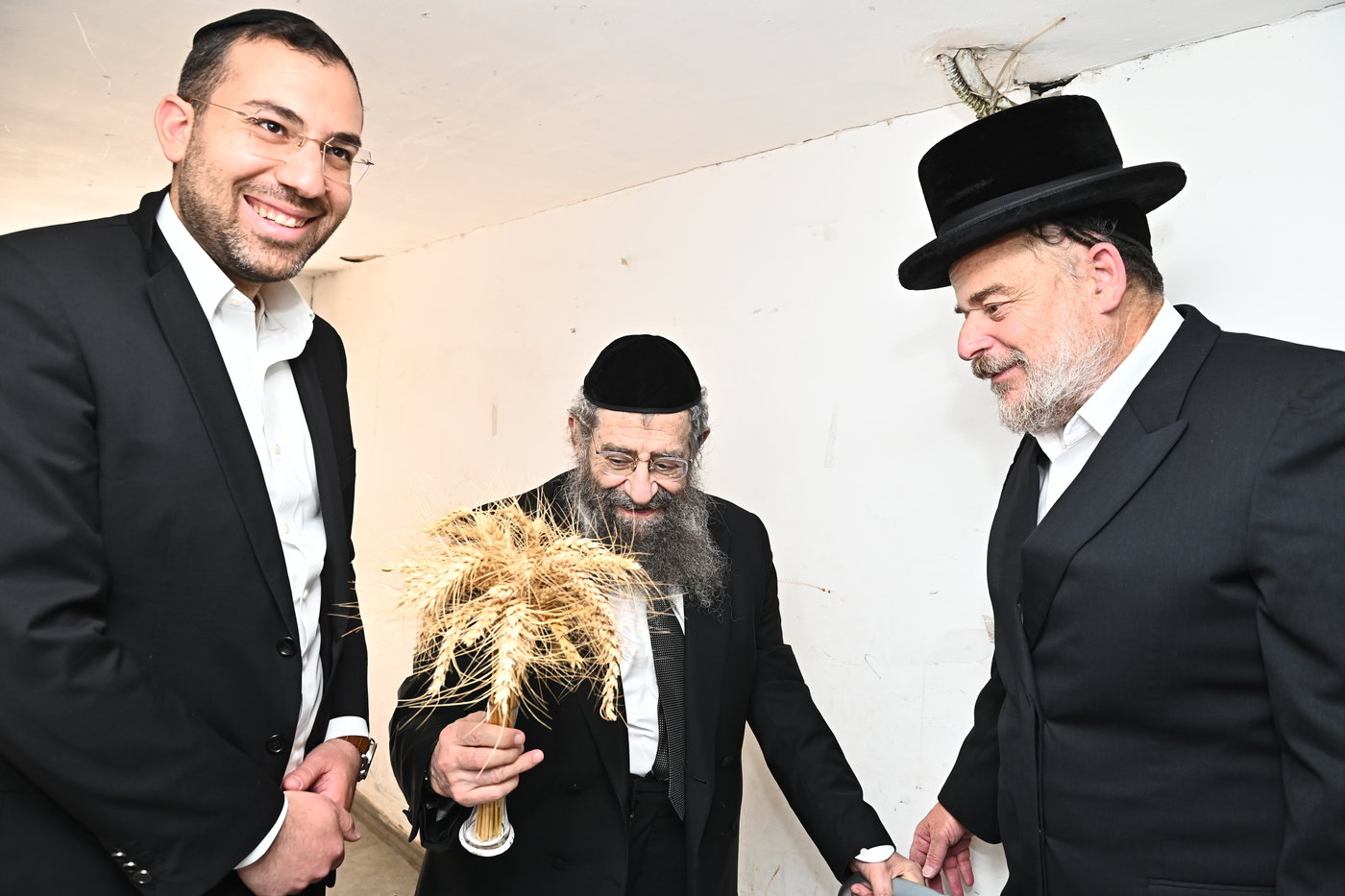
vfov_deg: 53.1
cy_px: 448
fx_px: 896
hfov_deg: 73.8
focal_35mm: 24
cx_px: 672
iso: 1000
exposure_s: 1/160
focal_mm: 24
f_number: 5.6
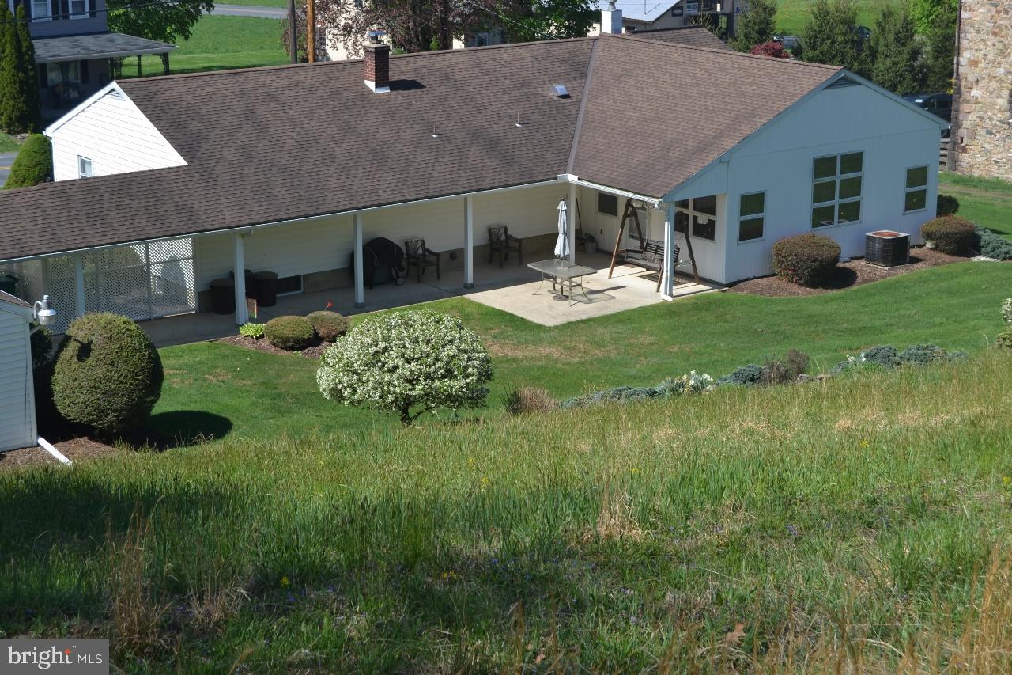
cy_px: 338
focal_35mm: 68
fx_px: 1897
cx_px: 506
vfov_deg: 20.2
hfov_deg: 29.9
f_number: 8
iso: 100
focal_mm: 45
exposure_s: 1/250
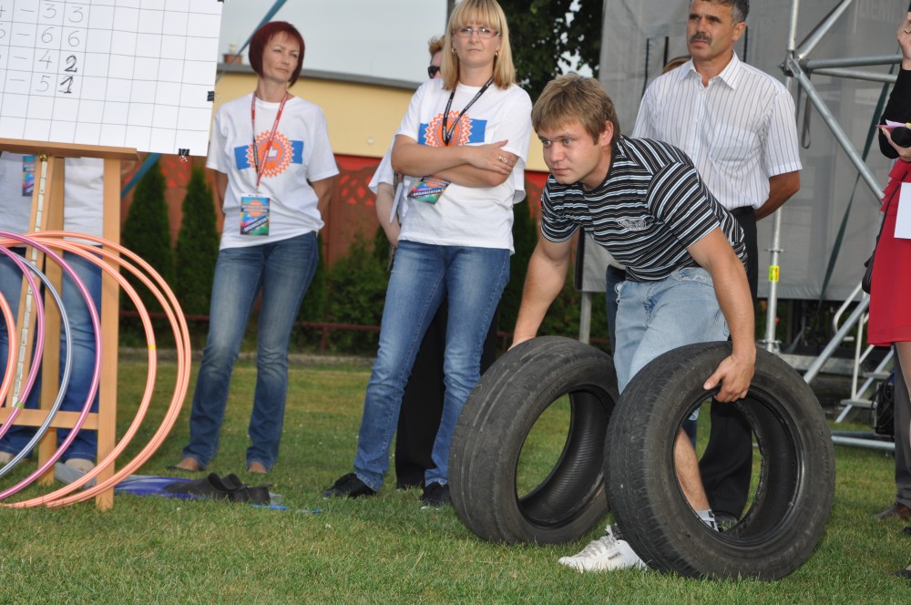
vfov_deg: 13.8
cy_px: 302
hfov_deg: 20.6
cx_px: 456
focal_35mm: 99
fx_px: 2502
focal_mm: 66
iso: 200
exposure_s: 1/200
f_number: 8
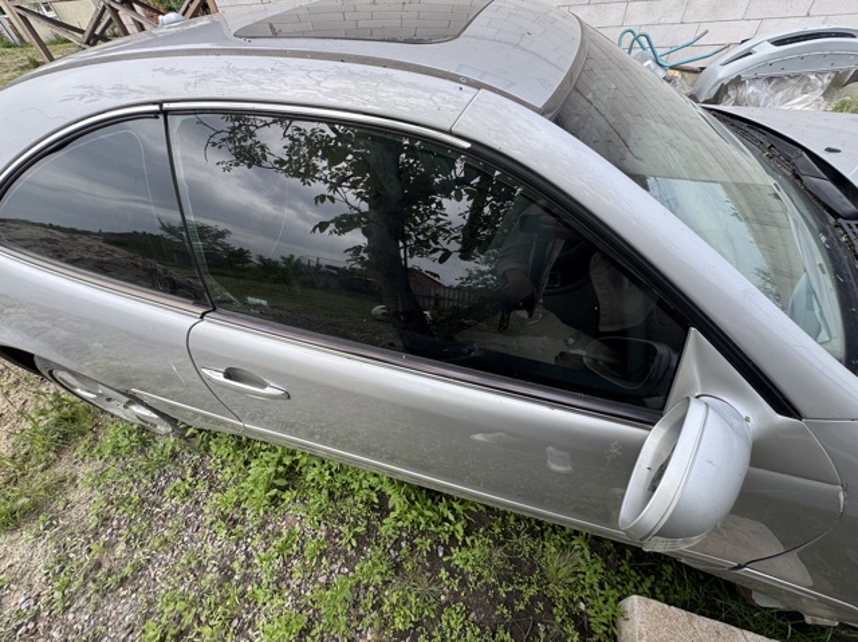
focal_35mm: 14
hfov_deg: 102.1
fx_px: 347
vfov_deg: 85.6
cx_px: 429
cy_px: 321
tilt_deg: -45.7
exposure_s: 1/297
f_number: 2.2
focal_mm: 2.22
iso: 40
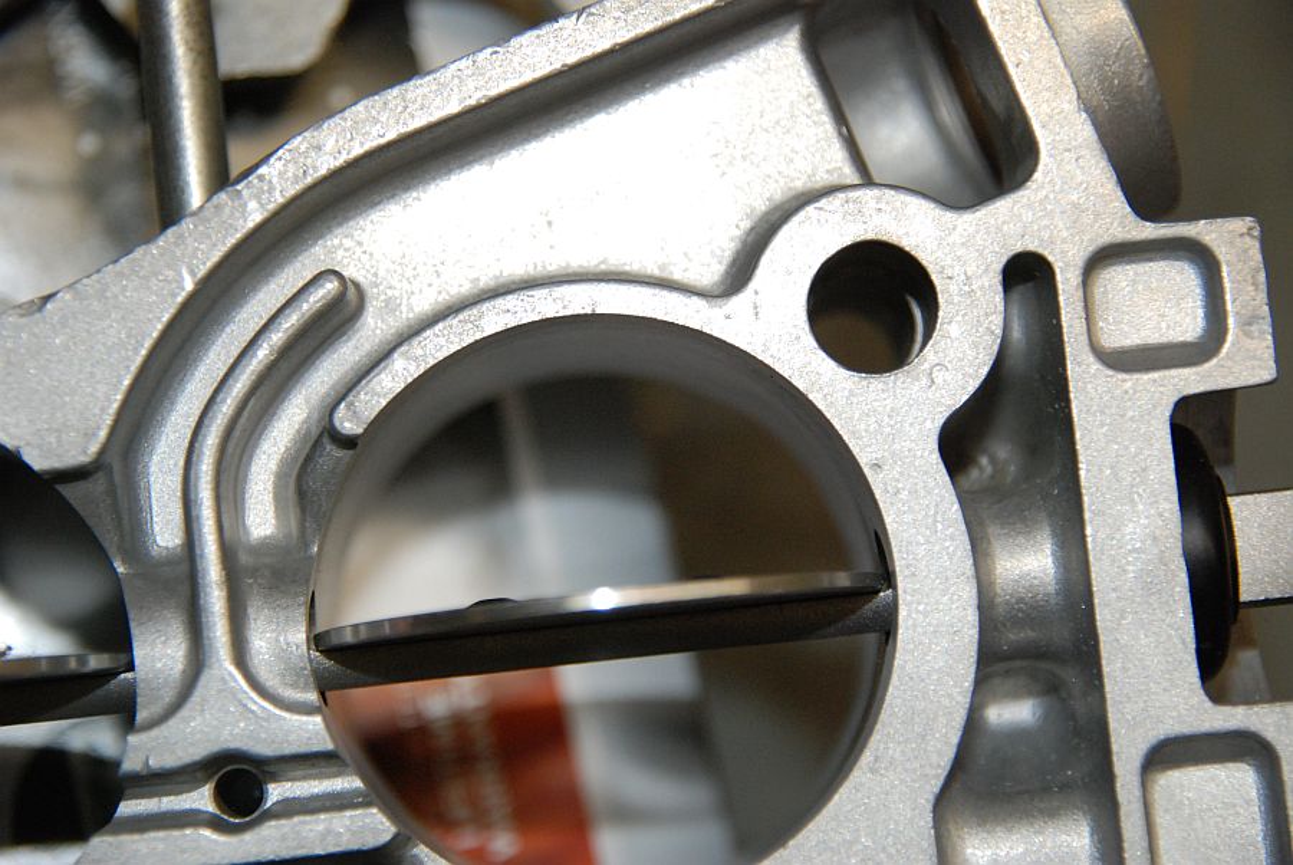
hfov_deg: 14.4
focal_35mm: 142
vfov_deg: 9.6
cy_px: 432
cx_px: 646
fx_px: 5123
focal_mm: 95
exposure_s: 1/200
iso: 800
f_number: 5.6
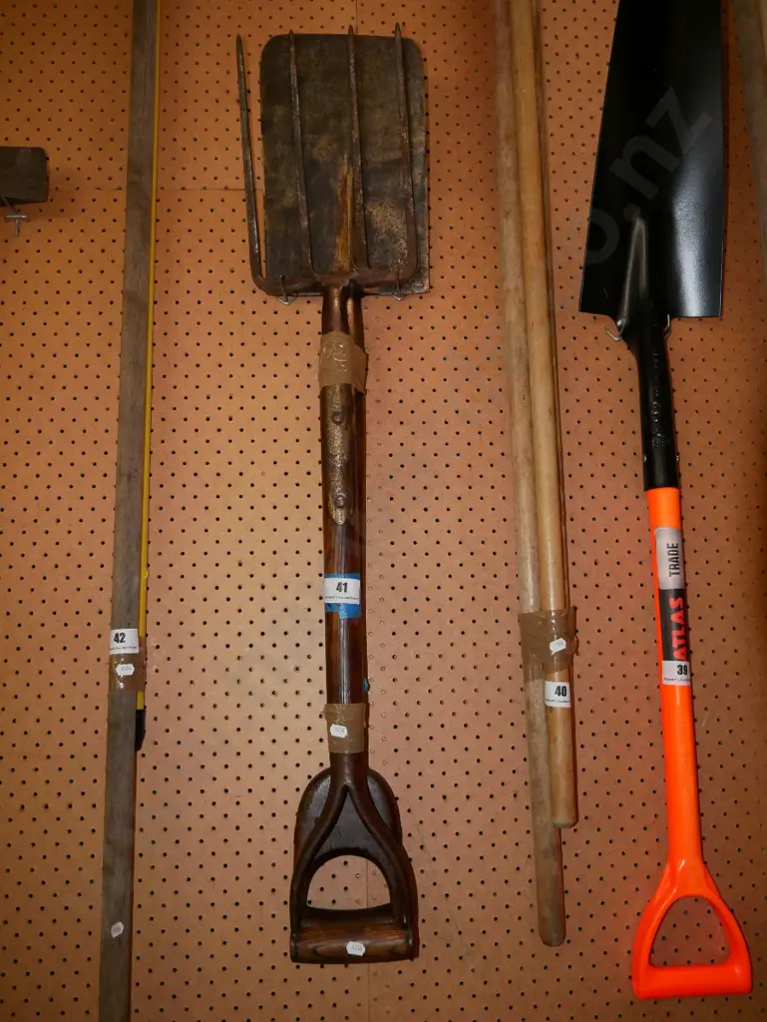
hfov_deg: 41.8
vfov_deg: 53.9
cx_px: 384
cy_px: 511
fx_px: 1004
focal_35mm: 34
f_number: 3.8
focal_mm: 17
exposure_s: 1/60
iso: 3200
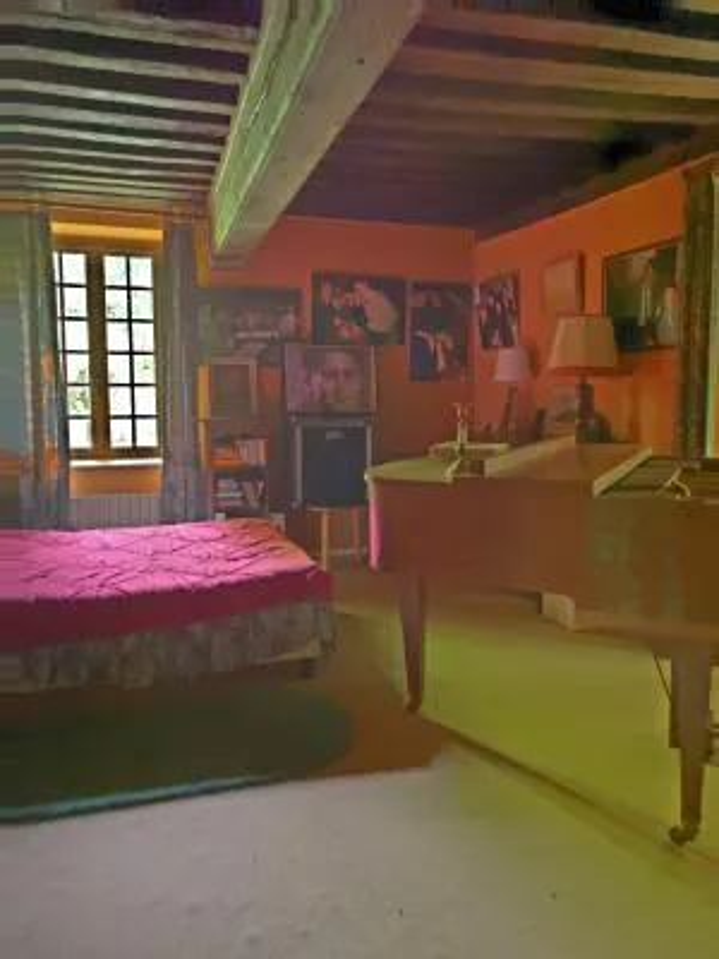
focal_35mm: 26
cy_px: 480
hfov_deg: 53.1
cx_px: 360
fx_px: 720
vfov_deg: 67.3
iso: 500
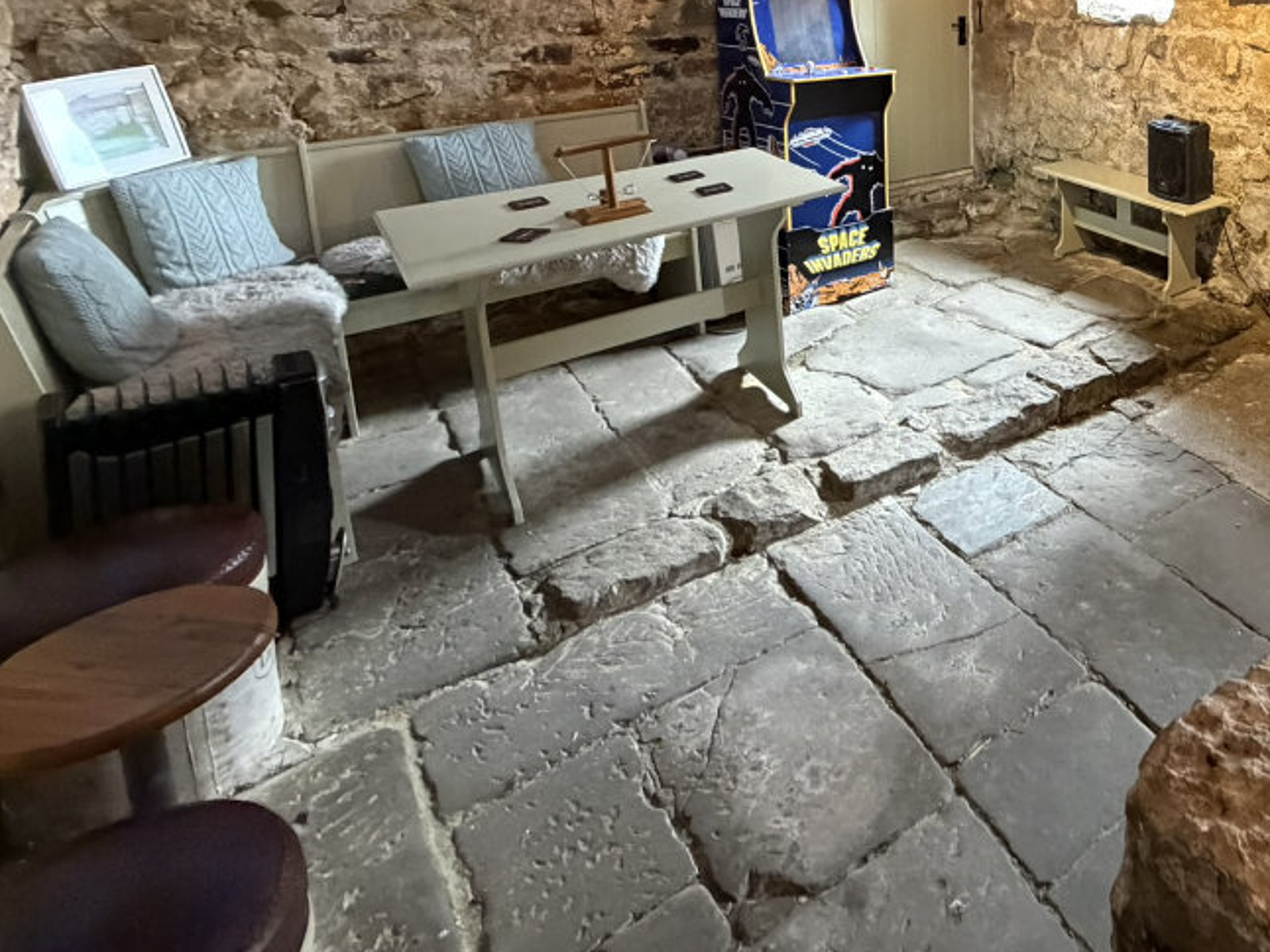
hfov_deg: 58.6
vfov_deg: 47.5
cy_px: 89
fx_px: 954
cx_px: 1117
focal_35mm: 26
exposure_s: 1/50
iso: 640
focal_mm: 2.2
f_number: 2.2
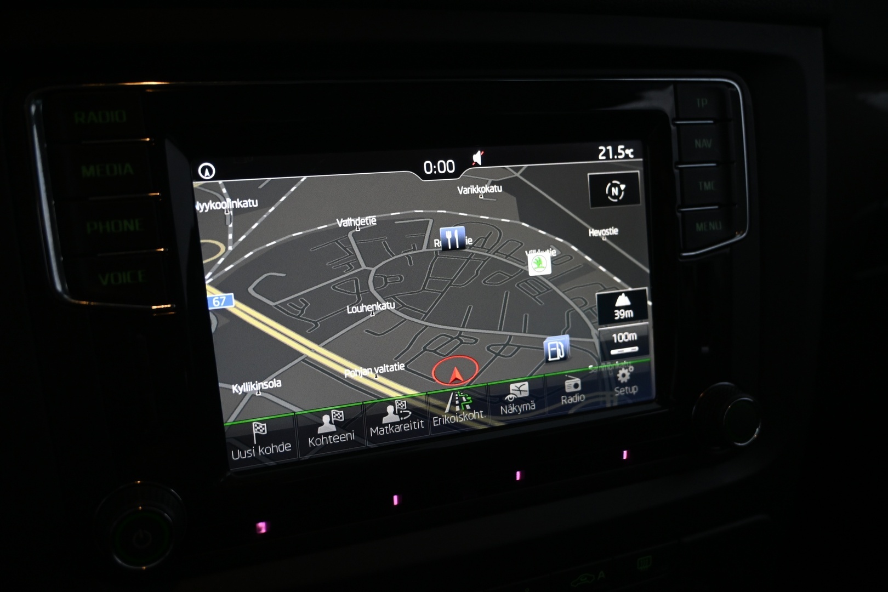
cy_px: 296
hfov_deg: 58.3
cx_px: 444
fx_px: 795
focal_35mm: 32
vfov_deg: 40.8
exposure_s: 1/50
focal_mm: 21.5
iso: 1000
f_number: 4
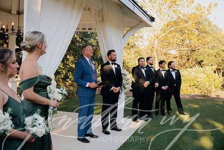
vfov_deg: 35.1
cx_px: 112
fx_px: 236
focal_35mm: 38
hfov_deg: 50.7
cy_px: 75
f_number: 2.8
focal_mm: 38
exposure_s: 1/1000
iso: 200
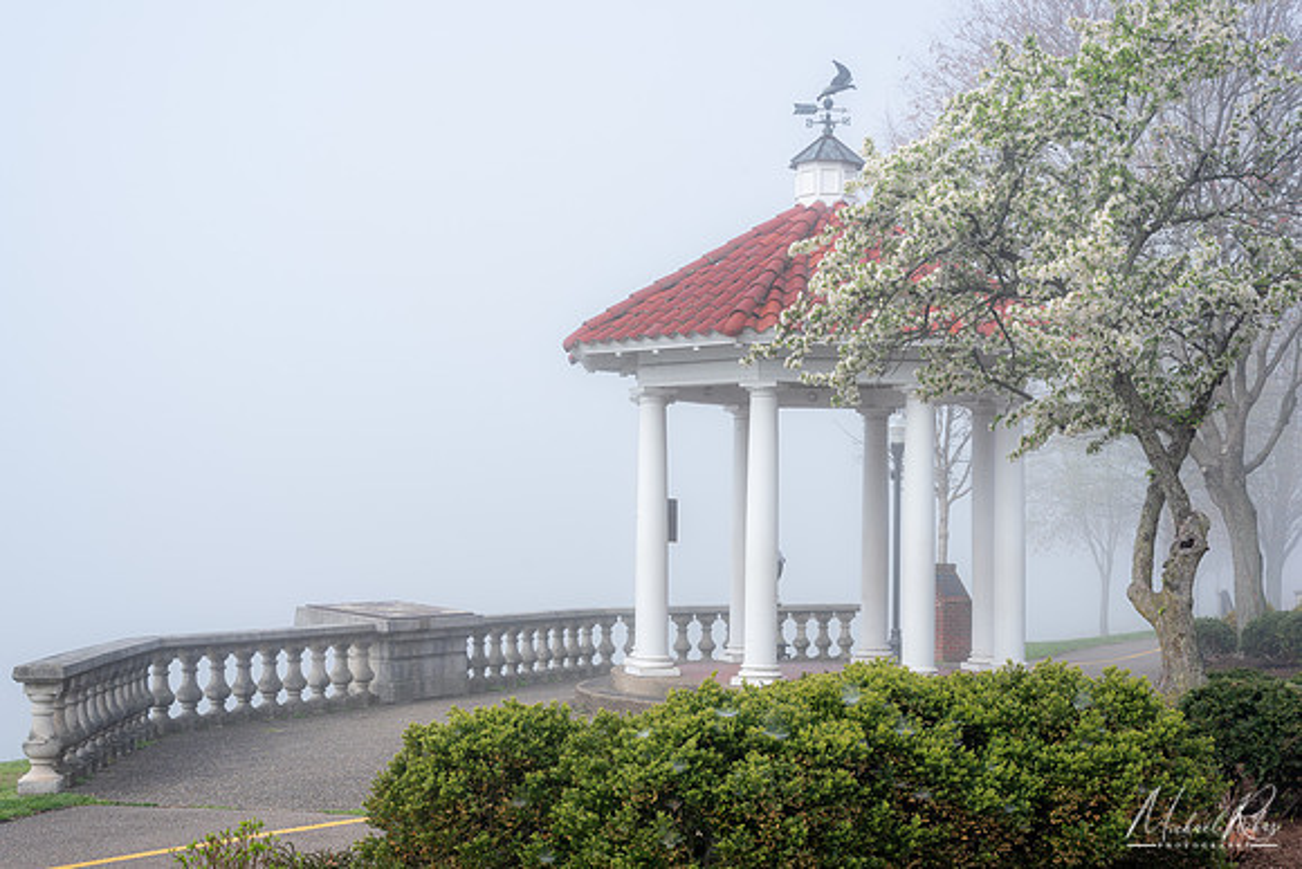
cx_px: 611
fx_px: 1939
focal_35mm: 54
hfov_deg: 37.1
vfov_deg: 25.2
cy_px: 461
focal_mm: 50
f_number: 10
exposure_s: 1/80
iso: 64
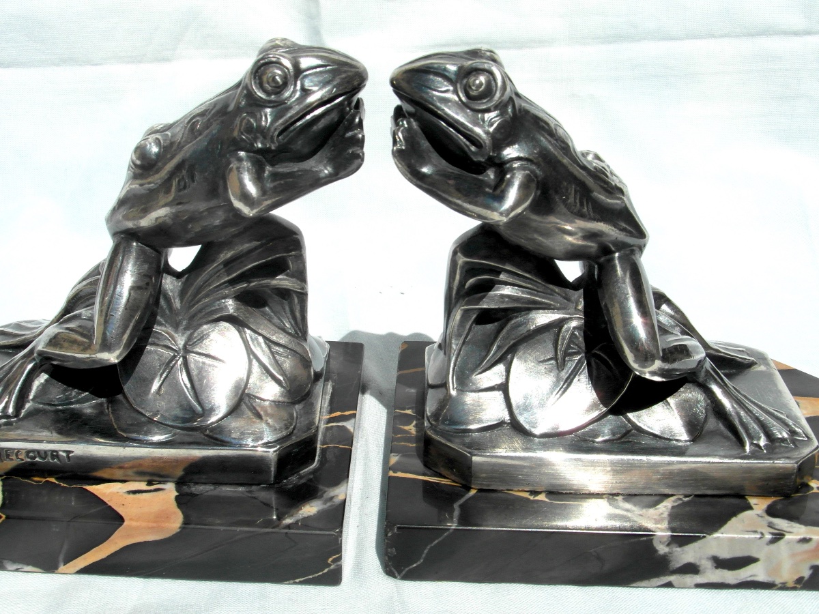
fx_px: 970
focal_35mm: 41
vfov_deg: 35.1
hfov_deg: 45.8
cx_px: 410
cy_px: 307
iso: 80
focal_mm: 6.8
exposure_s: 1/1000
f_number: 5.8
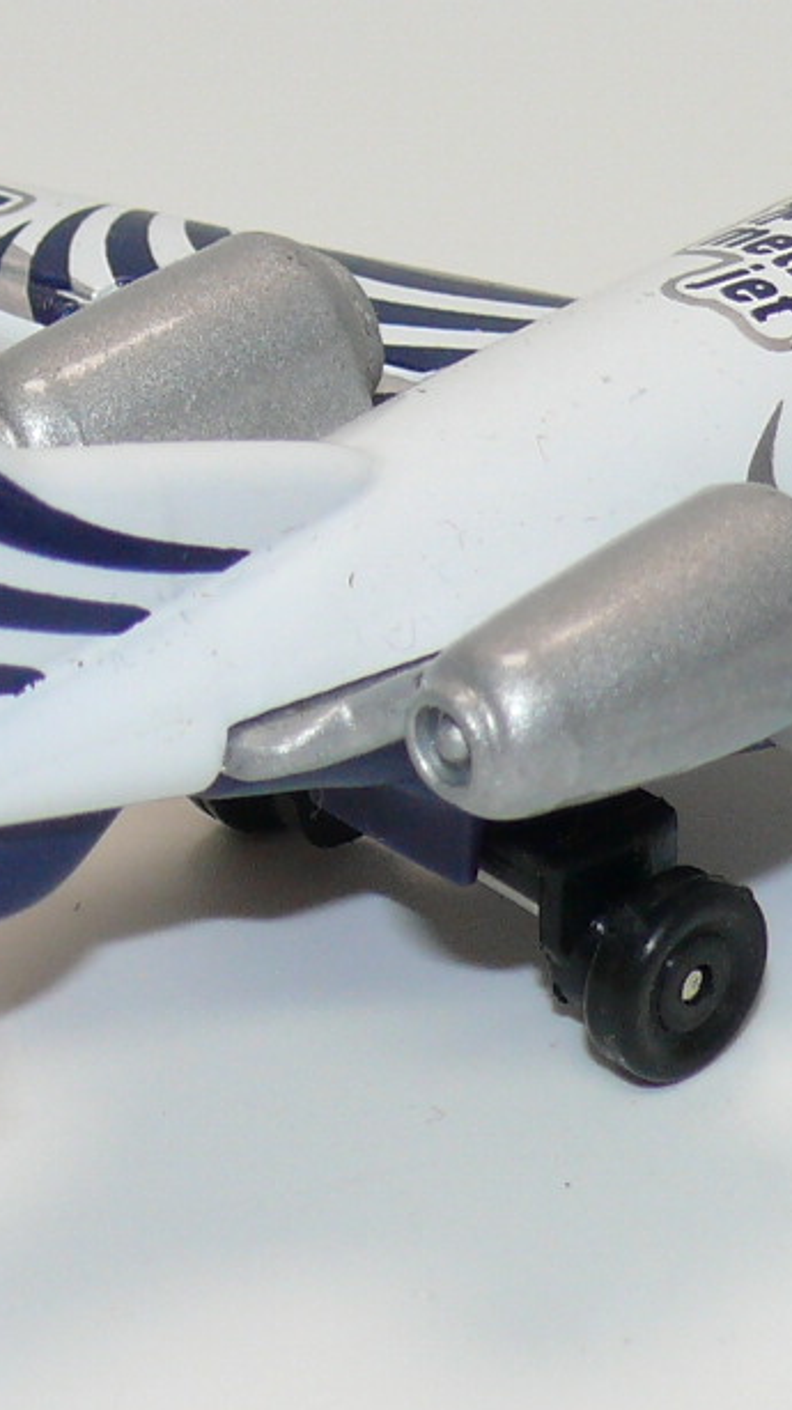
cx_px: 477
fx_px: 7324
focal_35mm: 196
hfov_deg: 6.2
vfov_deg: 11.0
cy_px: 441
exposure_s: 1/30
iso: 100
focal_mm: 11
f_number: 4
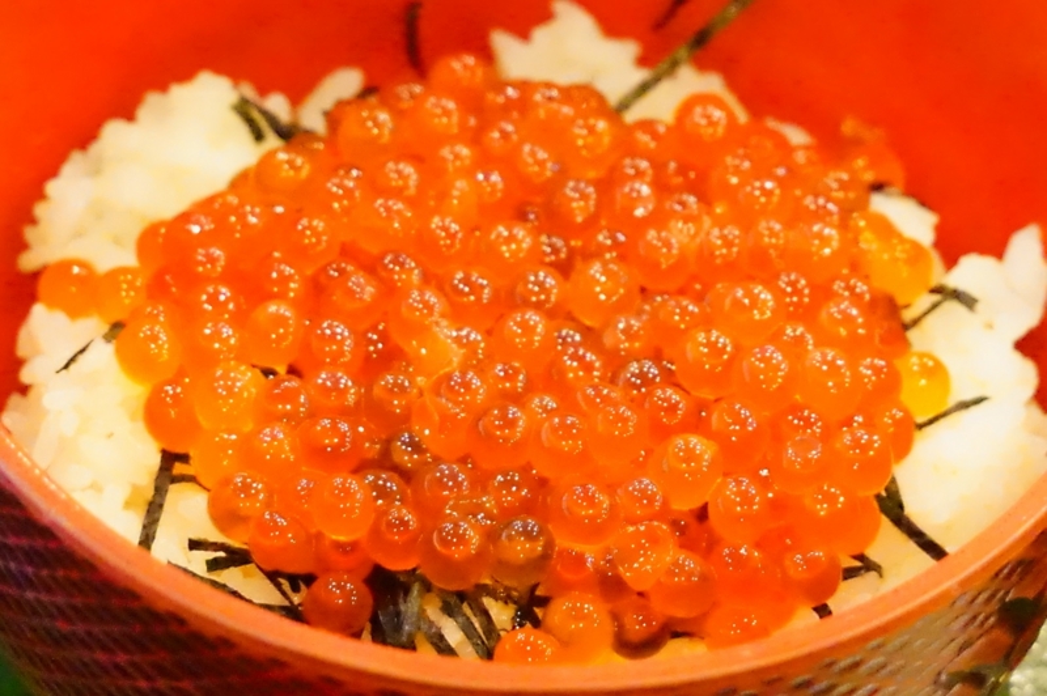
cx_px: 524
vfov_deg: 15.2
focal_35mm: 90
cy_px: 348
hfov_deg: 22.6
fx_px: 2615
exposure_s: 1/100
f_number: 5.6
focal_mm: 90
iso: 25600
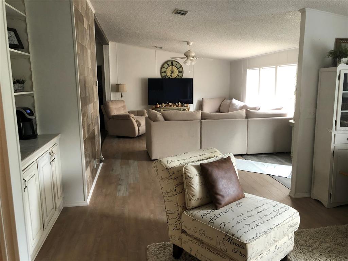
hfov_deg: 63.4
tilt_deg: -8.9
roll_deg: +1.1
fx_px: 281
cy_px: 130
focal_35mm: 28
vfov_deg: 49.7
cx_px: 174
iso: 40
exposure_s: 1/15
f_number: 1.8
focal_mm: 3.99
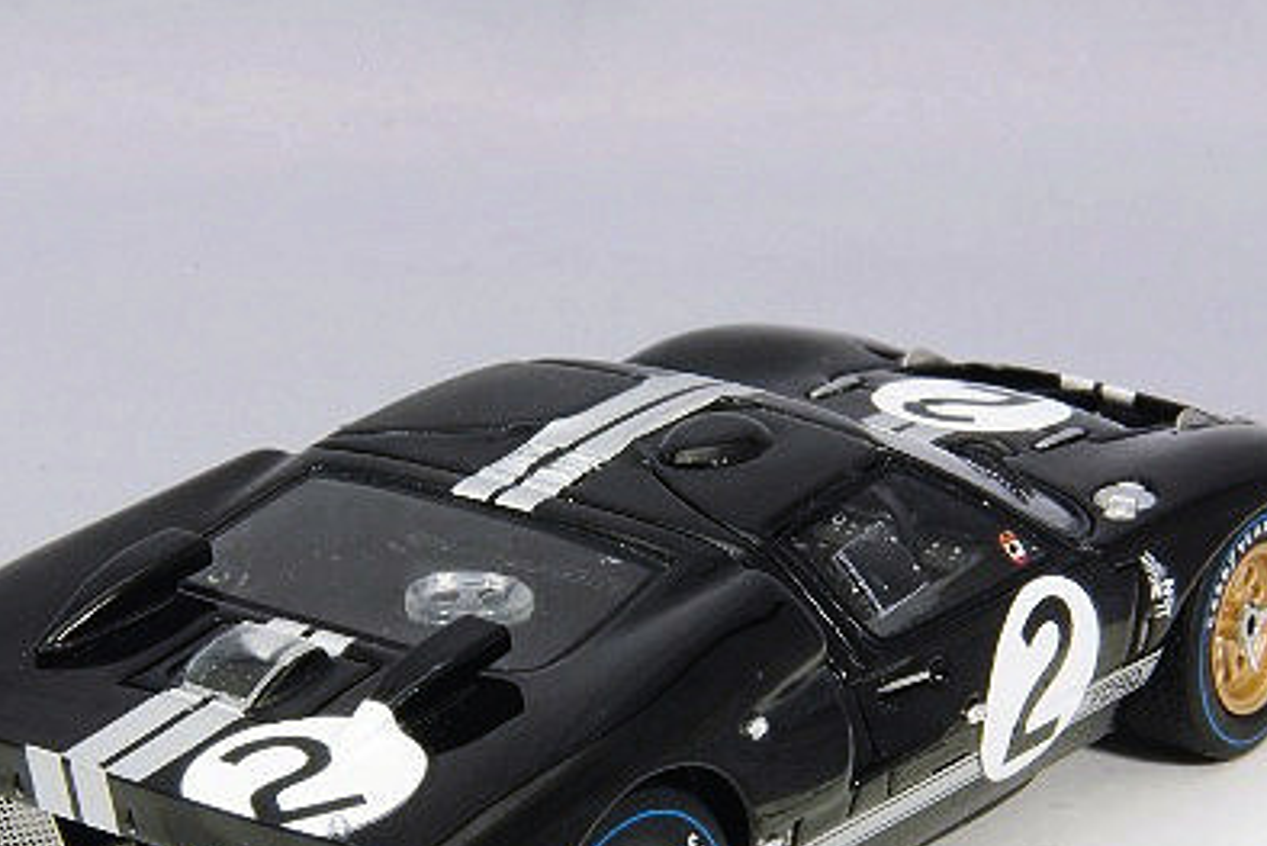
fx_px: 6407
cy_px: 655
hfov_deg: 11.3
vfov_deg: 7.5
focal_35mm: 182
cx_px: 560
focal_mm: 75
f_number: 32
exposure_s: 1
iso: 400
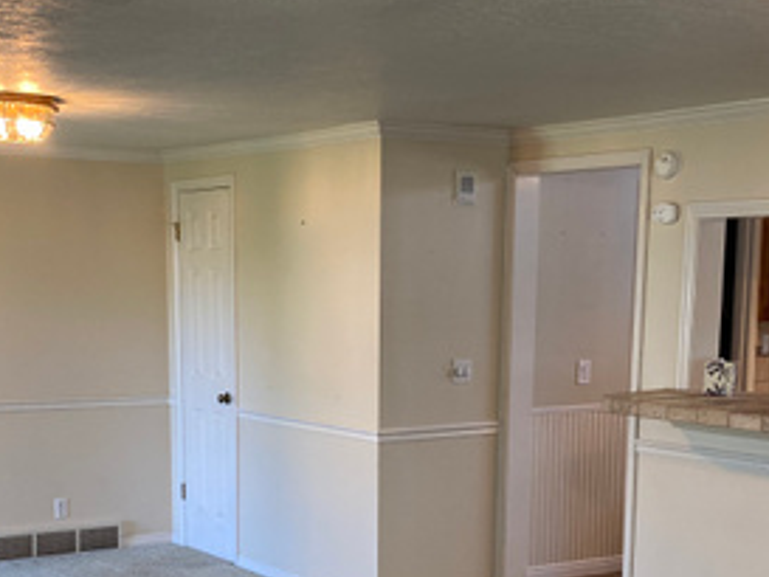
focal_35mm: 61
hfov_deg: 31.7
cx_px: 389
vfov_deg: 23.5
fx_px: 1356
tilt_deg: -9.5
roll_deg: -0.9
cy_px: 498
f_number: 1.8
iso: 125
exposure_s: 1/120
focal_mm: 4.25
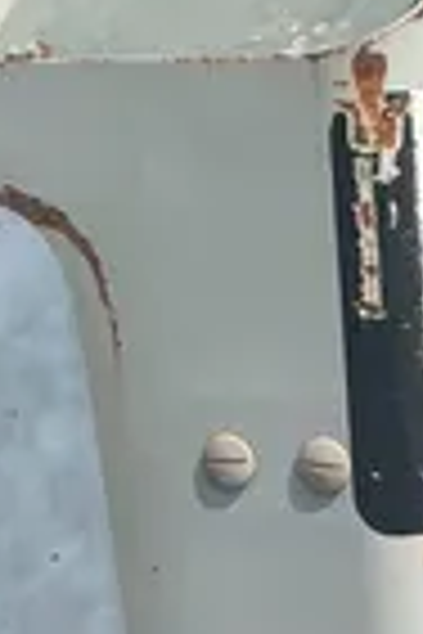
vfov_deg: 14.4
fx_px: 2485
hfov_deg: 9.4
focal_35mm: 141
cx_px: 652
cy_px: 614
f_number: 1.6
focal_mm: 4.2
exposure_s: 1/5291
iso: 32
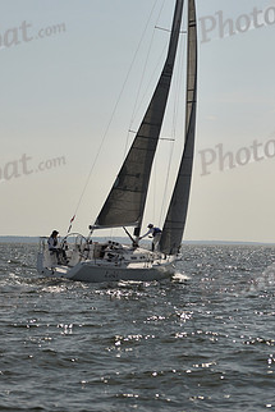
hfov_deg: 9.5
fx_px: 1648
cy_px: 95
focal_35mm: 144
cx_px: 132
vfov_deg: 14.2
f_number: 2.8
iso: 250
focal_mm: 80
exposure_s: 1/5000
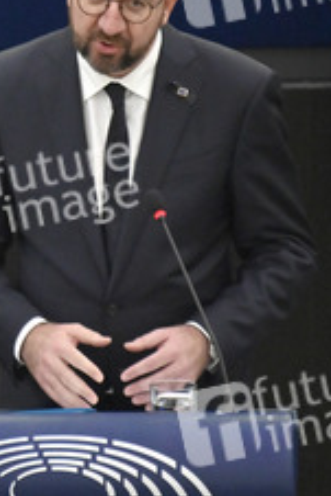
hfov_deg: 1.6
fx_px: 12172
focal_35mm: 884
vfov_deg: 2.3
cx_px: 91
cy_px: 305
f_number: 6.3
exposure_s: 1/320
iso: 2500
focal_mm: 500
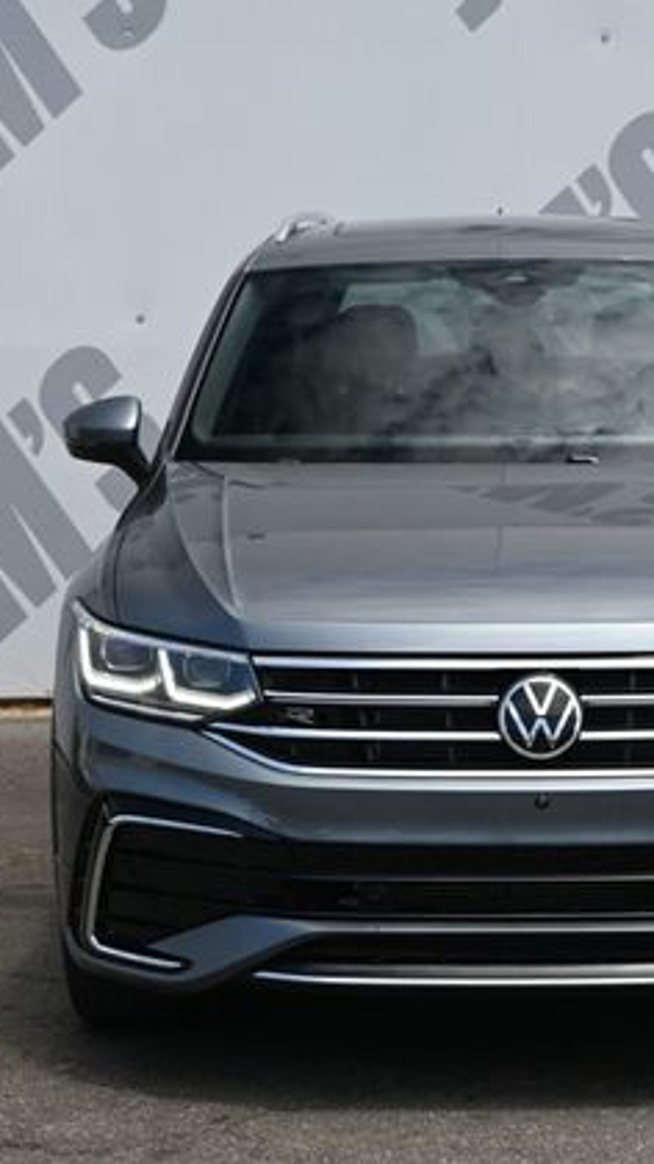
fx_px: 2653
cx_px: 535
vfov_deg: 24.7
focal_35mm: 86
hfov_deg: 14.0
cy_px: 581
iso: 100
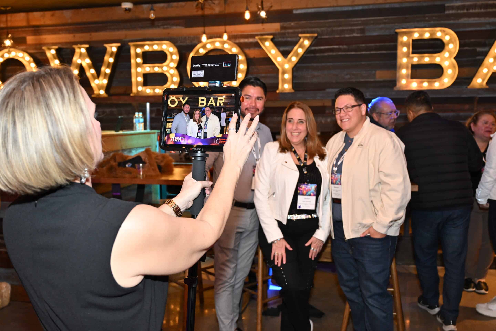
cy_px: 166
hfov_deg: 53.1
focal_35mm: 36
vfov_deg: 36.9
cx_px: 248
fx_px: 496
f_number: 4.5
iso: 2000
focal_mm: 36
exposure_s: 1/125
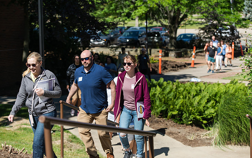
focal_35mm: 95
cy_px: 85
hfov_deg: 21.9
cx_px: 126
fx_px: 652
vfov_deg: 13.8
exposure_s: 1/800
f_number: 4
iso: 100
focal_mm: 92
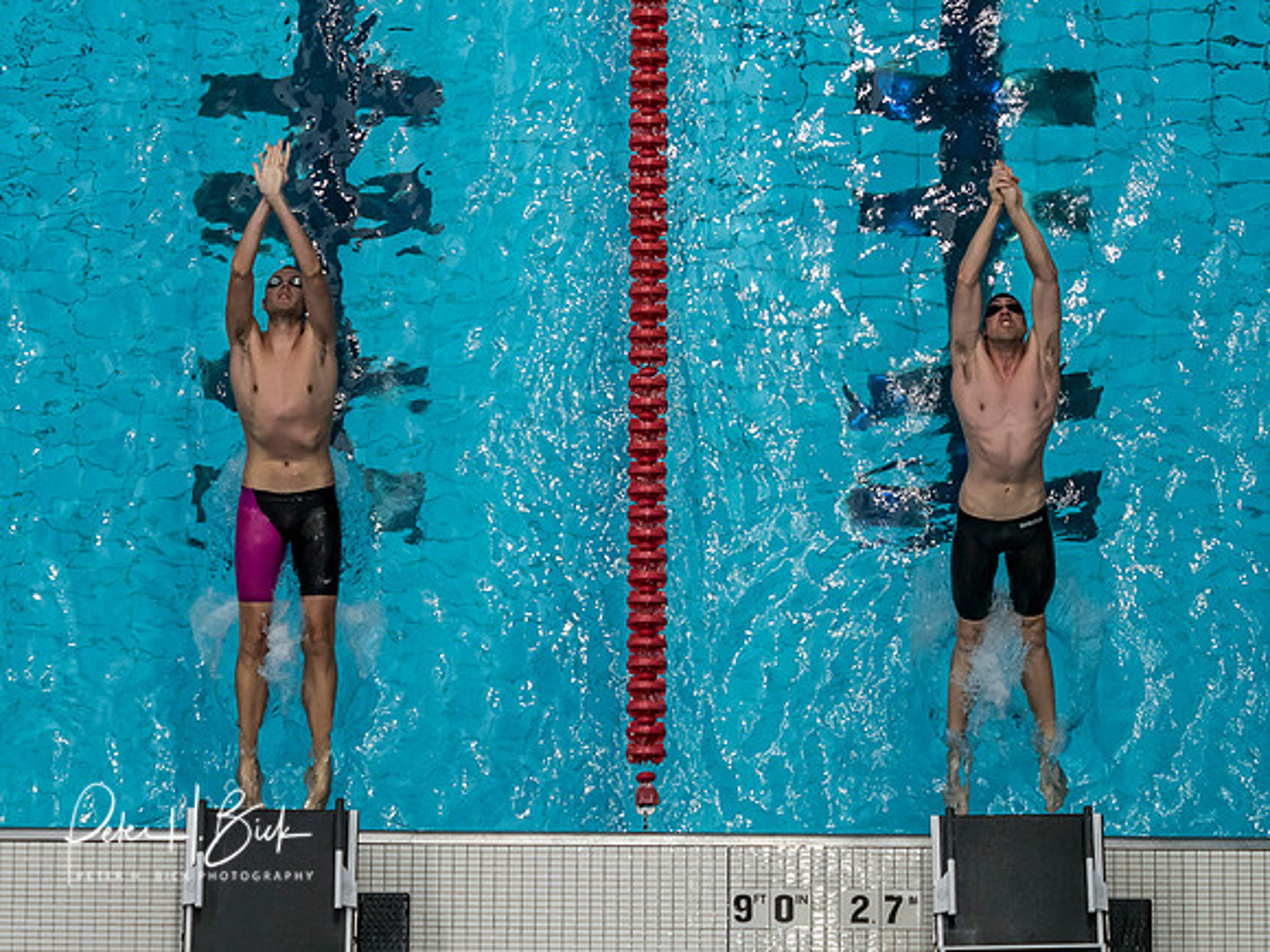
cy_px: 384
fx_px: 6231
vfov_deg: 8.7
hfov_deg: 11.6
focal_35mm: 170
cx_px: 648
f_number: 2.8
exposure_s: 1/1000
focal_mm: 67
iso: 1250
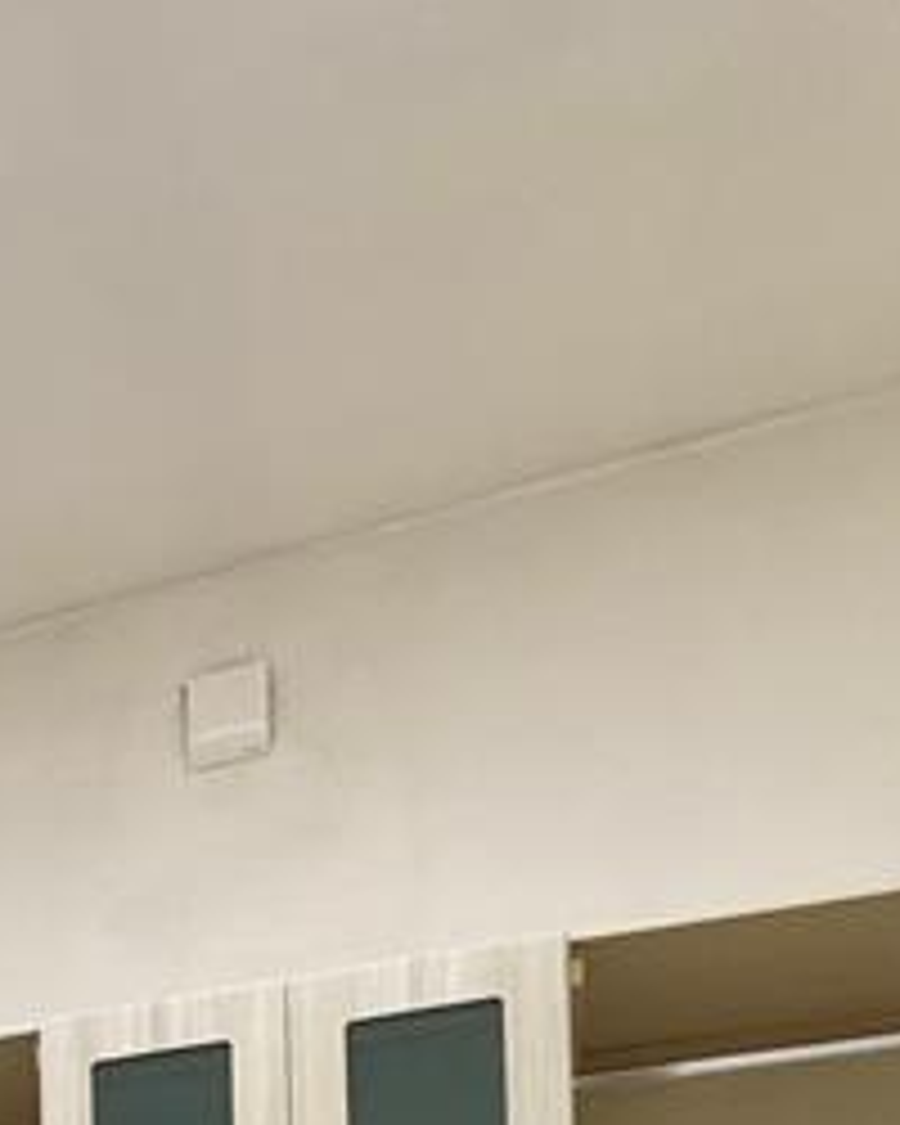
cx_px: -342
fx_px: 1865
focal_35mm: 56
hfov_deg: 23.3
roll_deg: +0.9
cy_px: 1652
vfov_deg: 25.8
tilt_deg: +0.0
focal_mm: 2.22
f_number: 2.2
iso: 250
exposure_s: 1/120
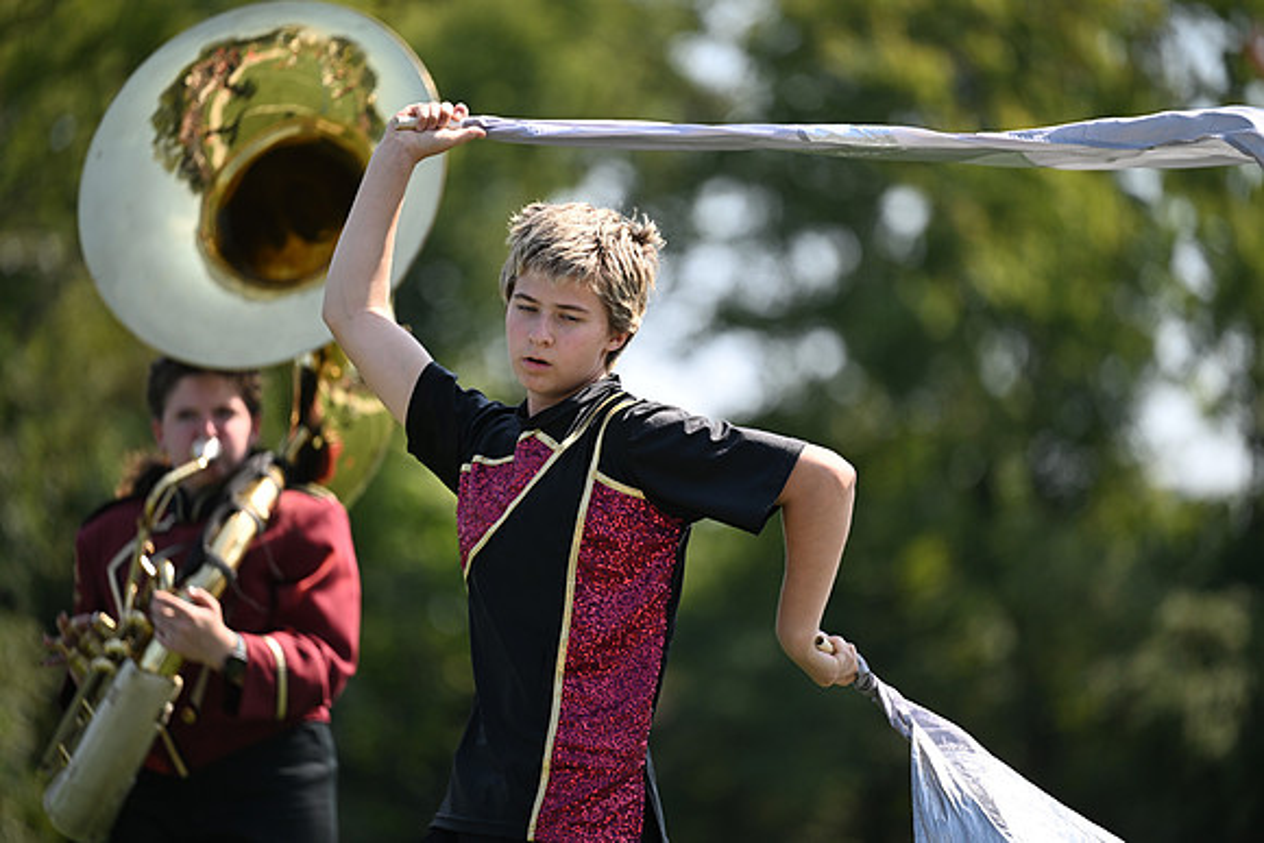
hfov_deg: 10.3
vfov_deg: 6.9
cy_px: 422
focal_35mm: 200
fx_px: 7024
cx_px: 632
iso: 280
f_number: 2.8
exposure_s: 1/2000
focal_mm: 200
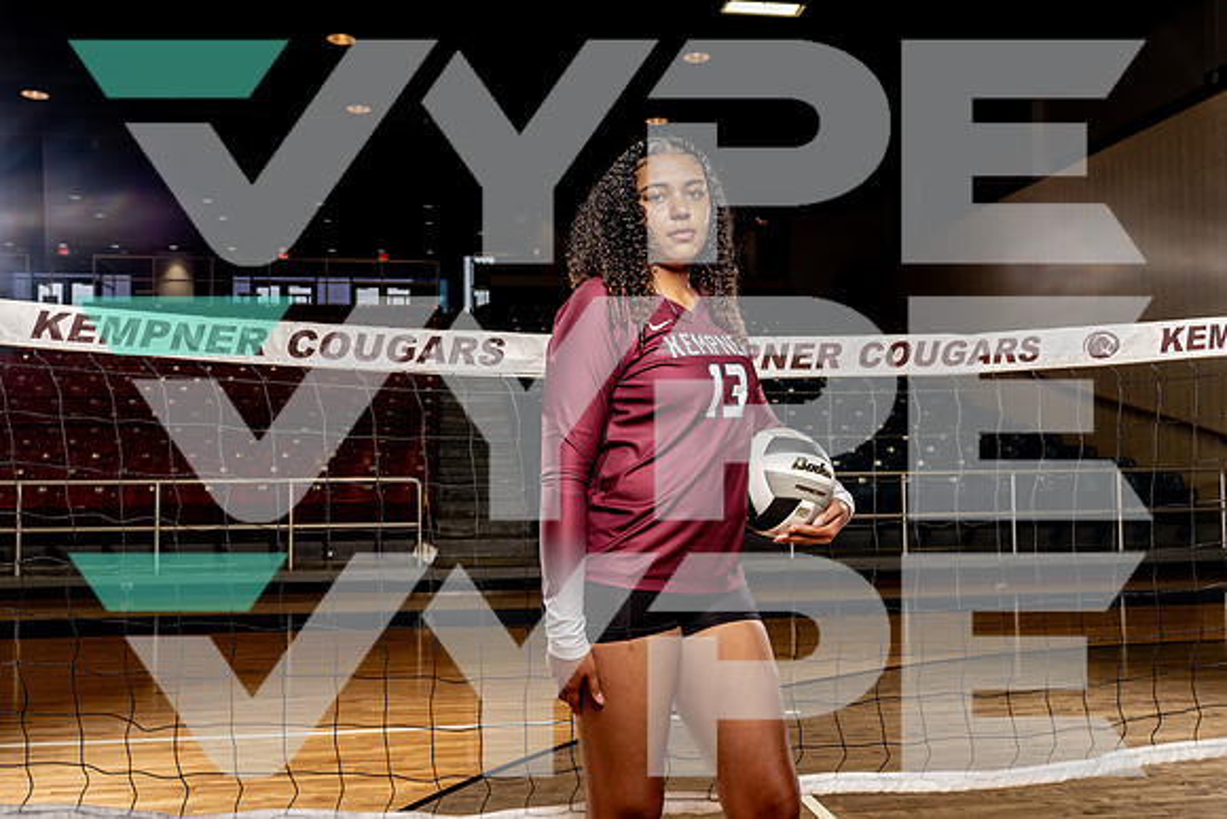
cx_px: 614
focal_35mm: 32
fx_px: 1091
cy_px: 410
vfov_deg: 41.1
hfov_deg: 58.7
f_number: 6.3
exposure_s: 1/250
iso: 640
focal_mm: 32
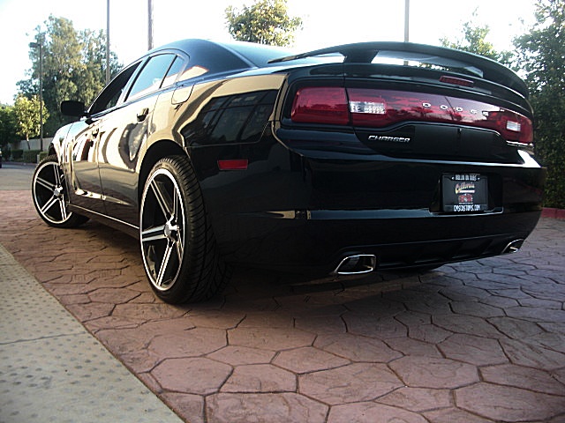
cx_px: 282
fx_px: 588
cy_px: 212
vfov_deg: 39.7
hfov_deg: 51.4
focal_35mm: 36
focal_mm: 6.3
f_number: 2.8
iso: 50
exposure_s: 1/80
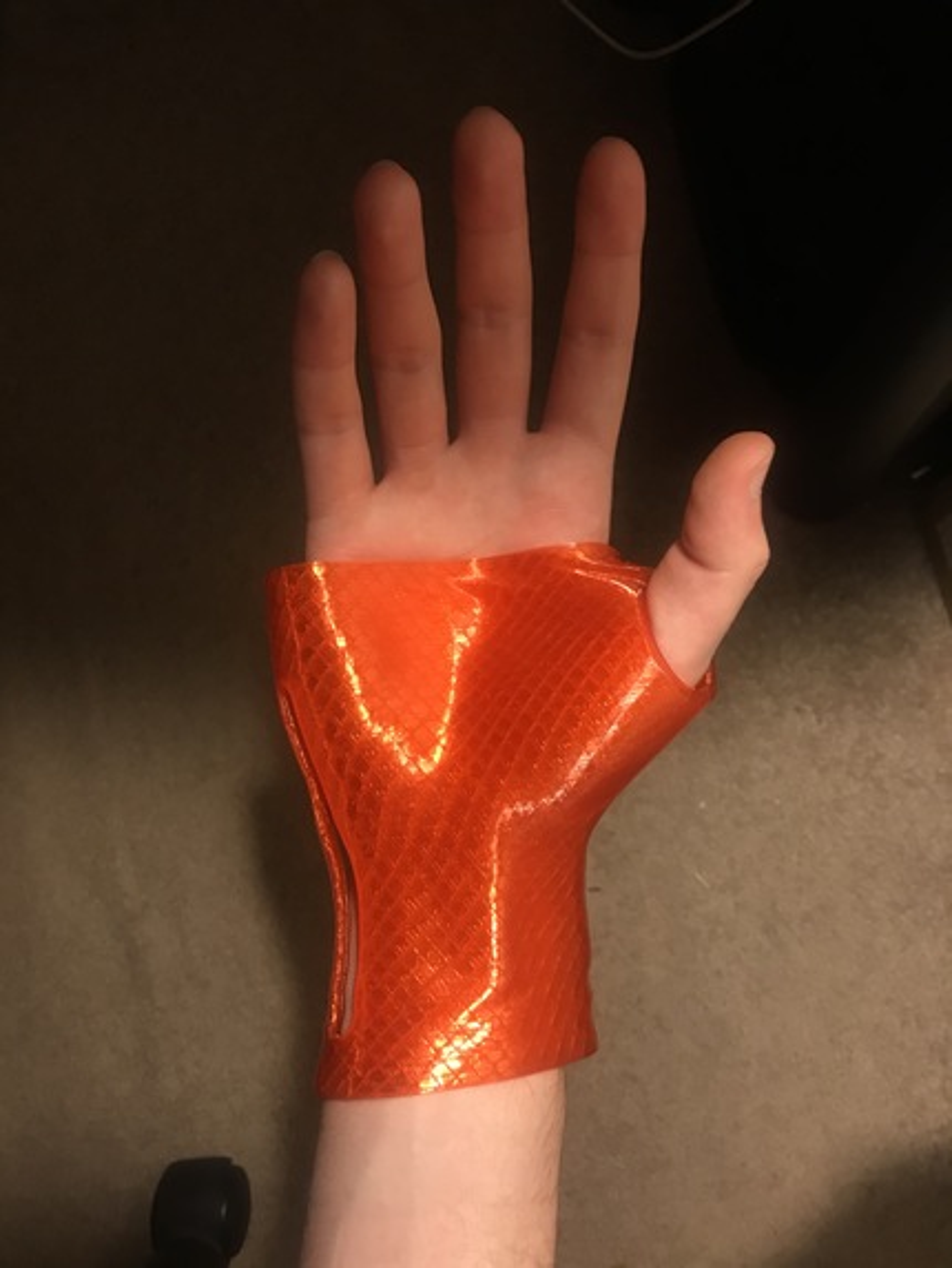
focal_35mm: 28
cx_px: 476
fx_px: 1026
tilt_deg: -78.4
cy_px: 634
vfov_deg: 63.4
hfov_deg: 49.8
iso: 64
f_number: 1.8
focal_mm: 3.99
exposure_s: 1/15
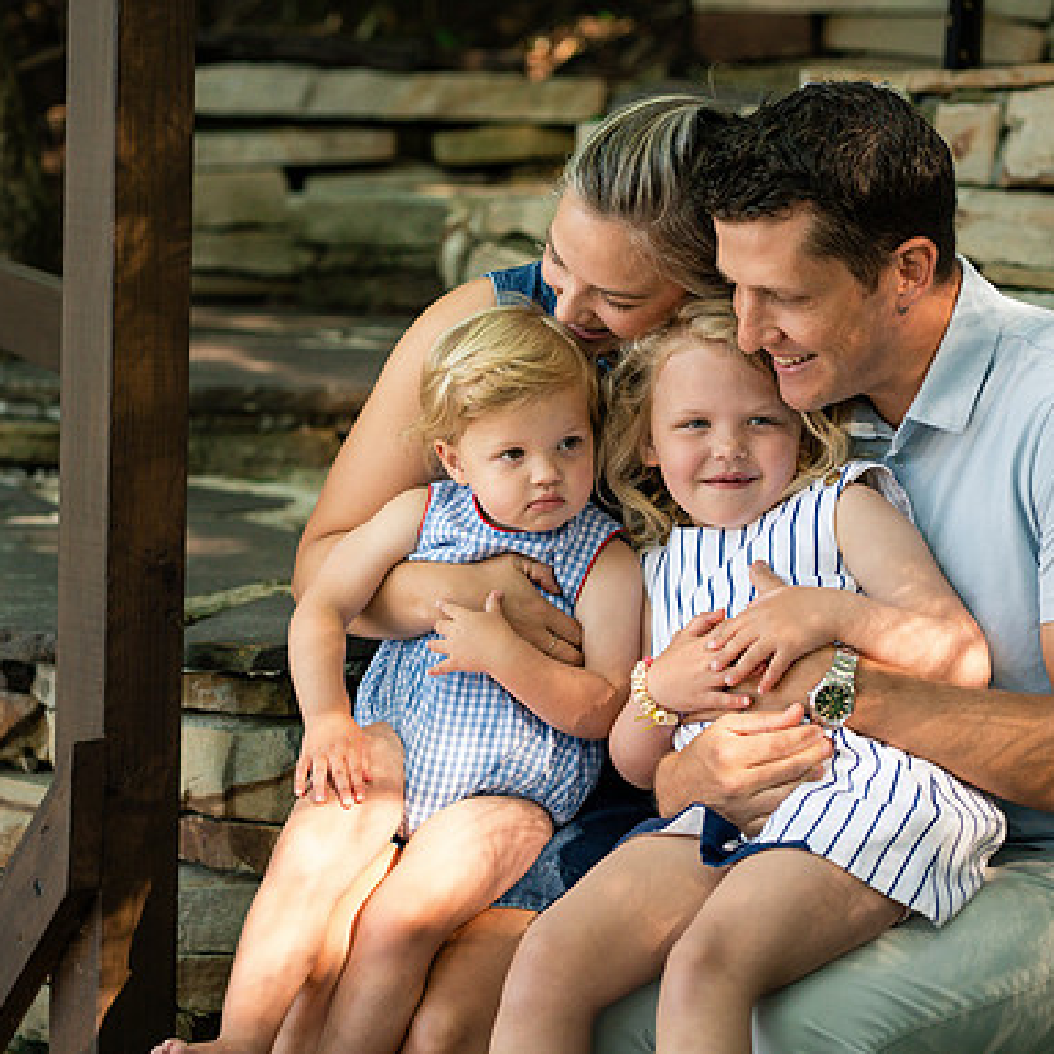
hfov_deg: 16.0
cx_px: 568
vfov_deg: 16.0
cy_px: 528
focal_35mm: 109
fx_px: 3755
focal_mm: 85
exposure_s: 1/400
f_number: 3.2
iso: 500
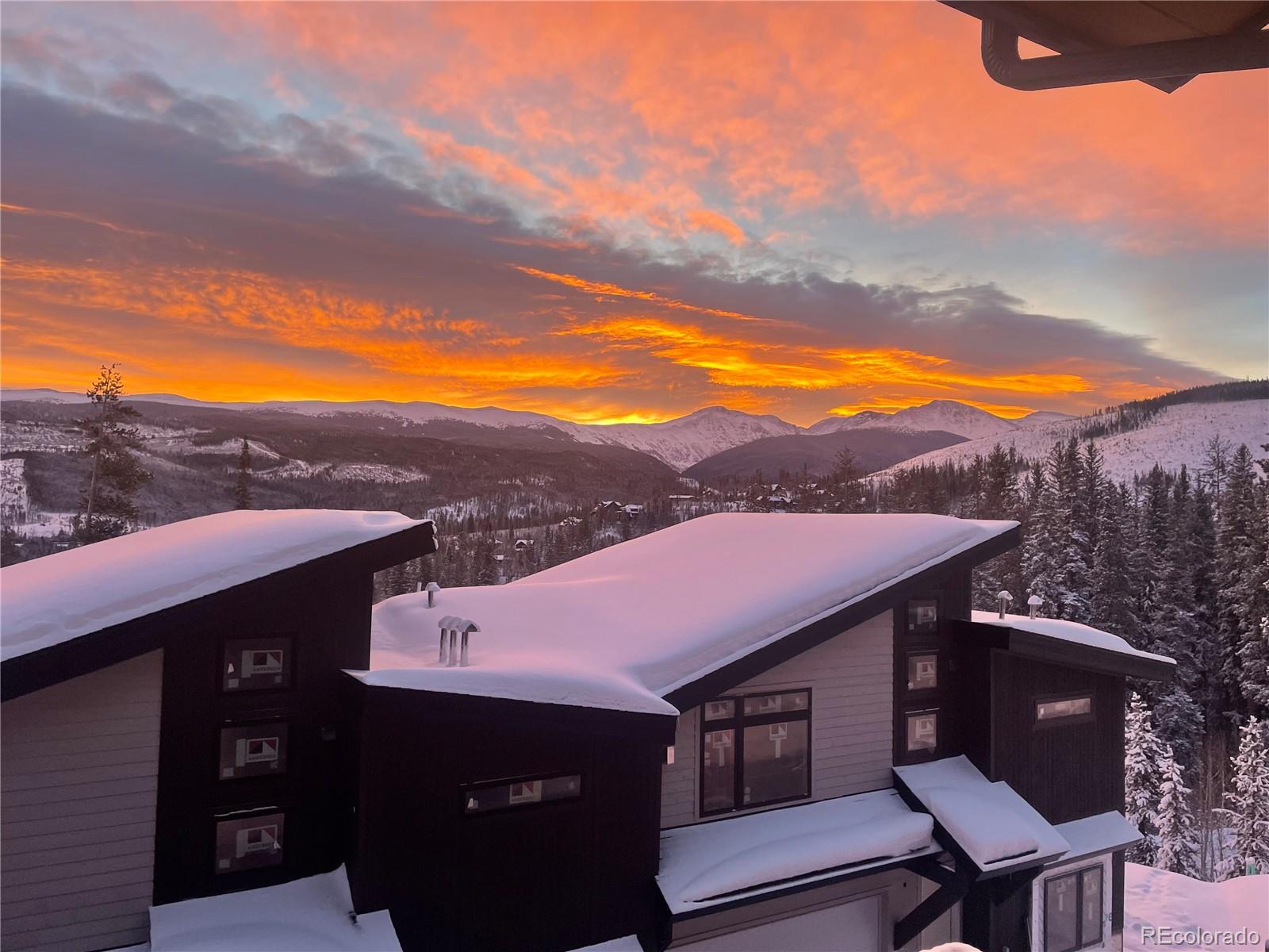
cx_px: 634
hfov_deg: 67.3
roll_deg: -0.8
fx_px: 953
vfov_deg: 53.1
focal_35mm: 26
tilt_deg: +3.2
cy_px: 476
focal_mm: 4.2
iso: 64
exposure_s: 1/120
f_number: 1.6
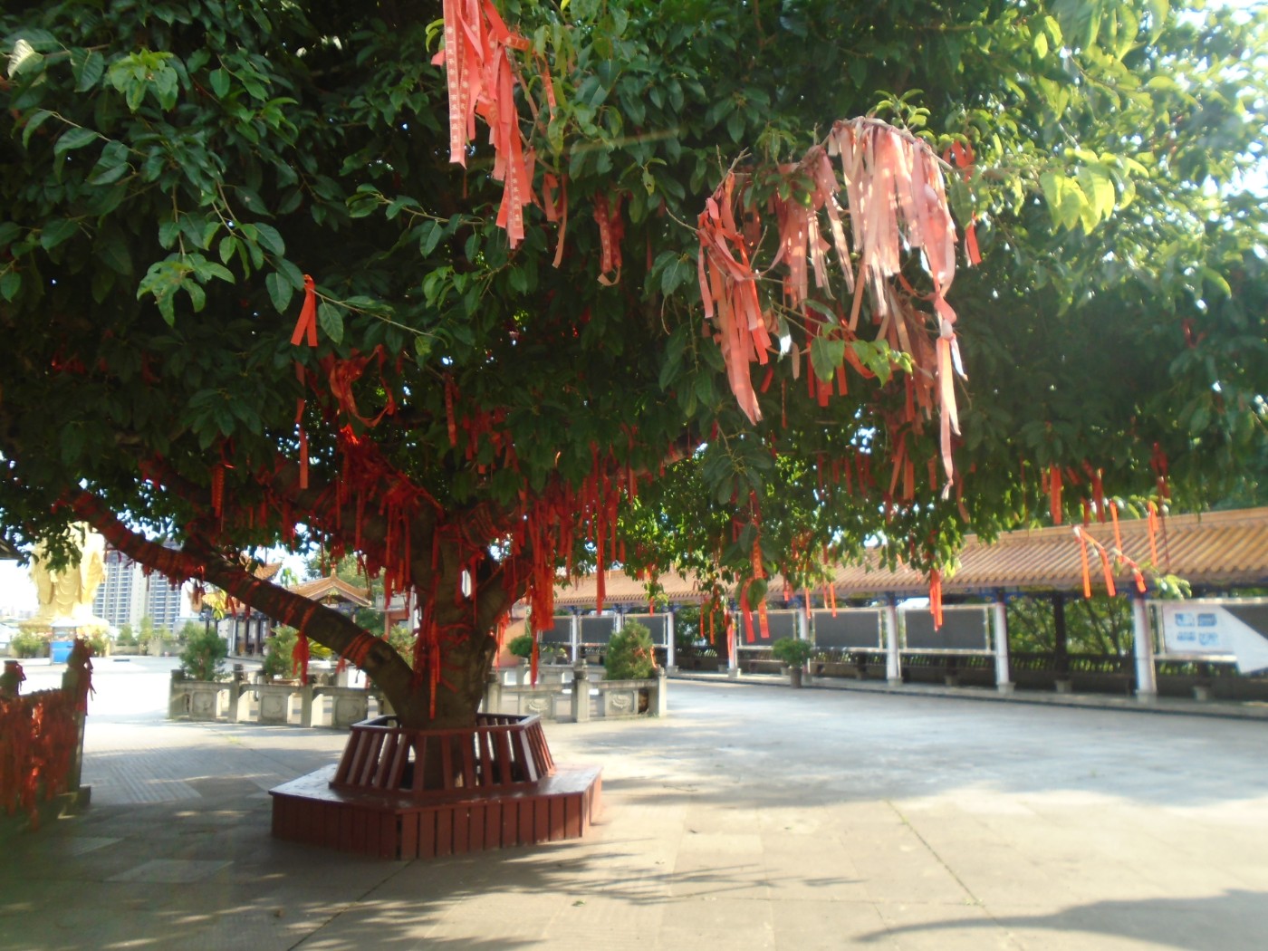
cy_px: 476
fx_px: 952
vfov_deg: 53.1
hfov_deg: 67.3
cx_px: 634
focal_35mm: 26
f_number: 3.2
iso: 100
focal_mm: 4.6
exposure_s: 1/160
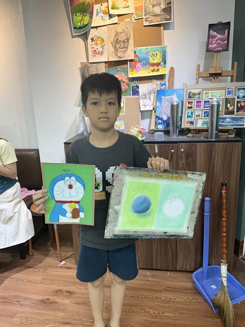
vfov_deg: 61.7
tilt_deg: -15.4
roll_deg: +2.4
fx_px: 274
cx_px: 122
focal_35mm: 29
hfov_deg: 48.2
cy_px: 164
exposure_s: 1/100
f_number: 1.8
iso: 64
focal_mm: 3
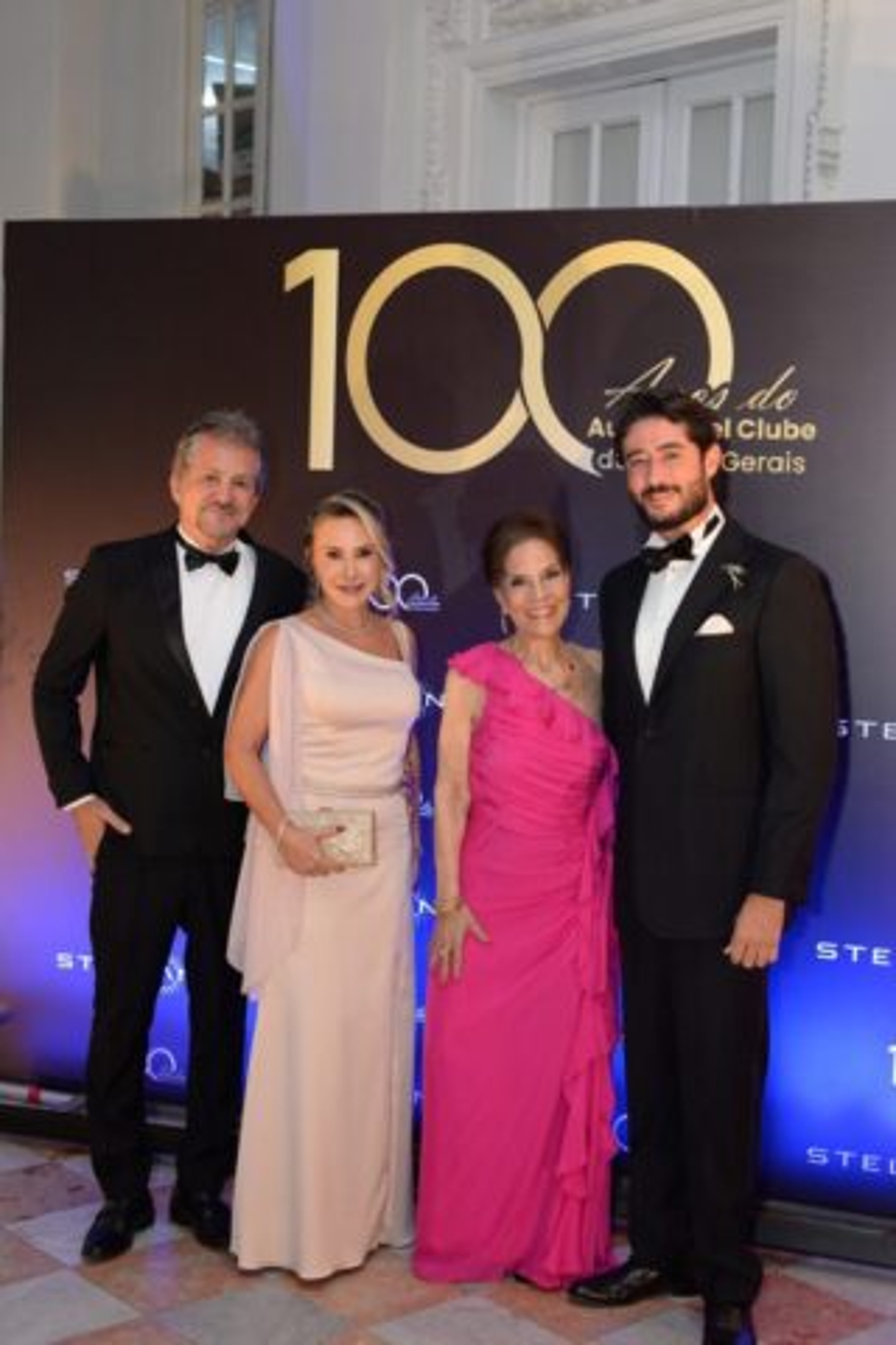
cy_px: 672
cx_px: 448
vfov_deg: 39.6
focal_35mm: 50
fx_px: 1867
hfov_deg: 27.0
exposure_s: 1/125
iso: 2000
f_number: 4
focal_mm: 50
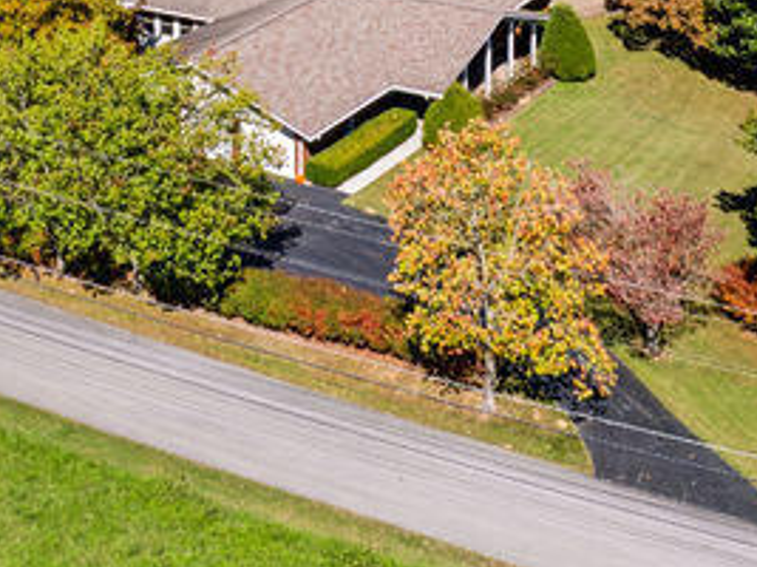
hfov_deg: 21.3
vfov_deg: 14.6
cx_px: 380
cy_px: -359
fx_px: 2011
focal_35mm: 92
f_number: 2.8
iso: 100
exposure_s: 1/50
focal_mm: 12.29
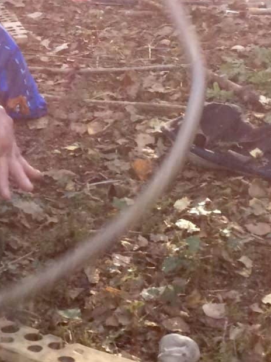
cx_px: -91
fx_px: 1002
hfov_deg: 14.7
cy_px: 138
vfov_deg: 20.4
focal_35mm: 96
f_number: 2.2
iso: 100
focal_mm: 4.15
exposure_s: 1/33
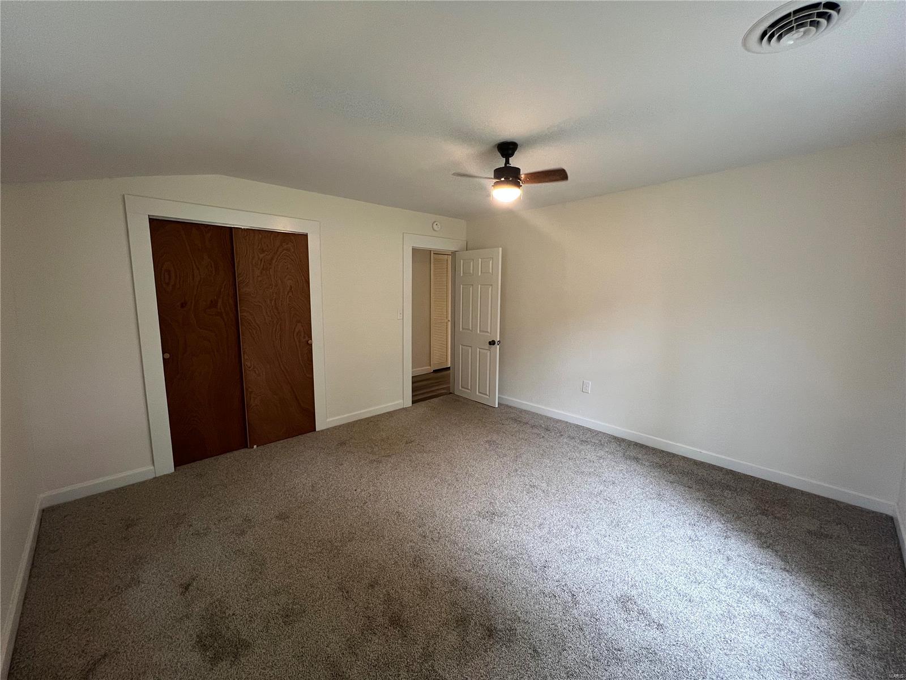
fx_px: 340
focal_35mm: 13
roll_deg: -0.7
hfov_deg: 106.2
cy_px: 340
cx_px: 453
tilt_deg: -8.3
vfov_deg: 89.9
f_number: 1.8
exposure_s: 1/60
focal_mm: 1.57
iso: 200
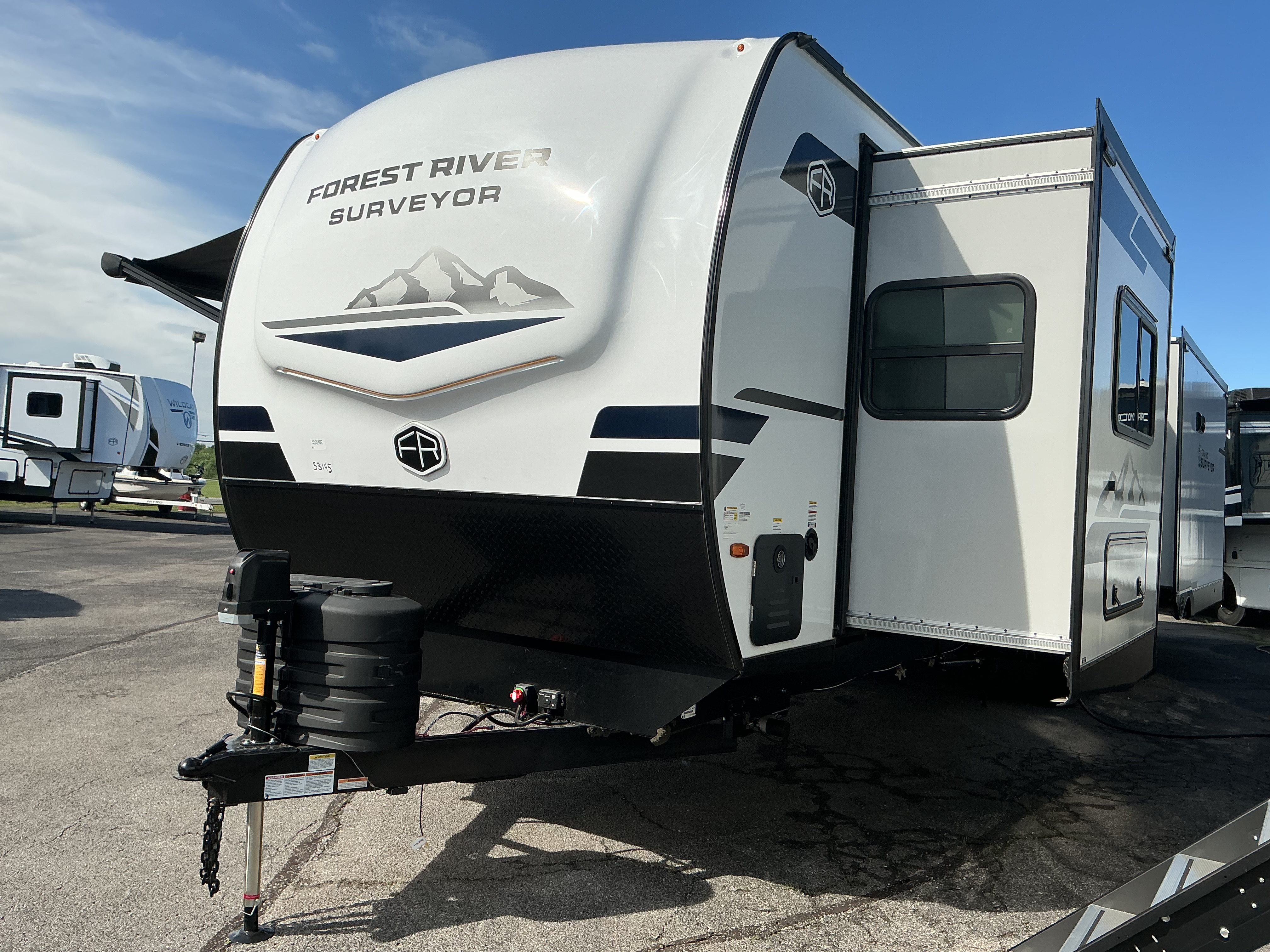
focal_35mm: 29
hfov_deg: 61.7
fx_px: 1064
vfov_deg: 48.2
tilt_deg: +2.0
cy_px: 476
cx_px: 635
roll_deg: -4.0
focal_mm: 3
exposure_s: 1/2801
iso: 25
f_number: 1.8
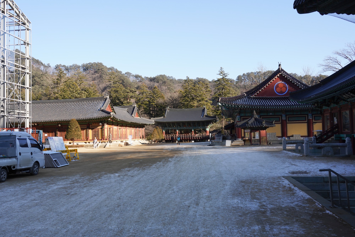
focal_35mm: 35
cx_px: 178
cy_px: 118
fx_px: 345
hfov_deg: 54.4
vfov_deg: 37.9
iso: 400
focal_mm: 35
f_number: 18
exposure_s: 1/100
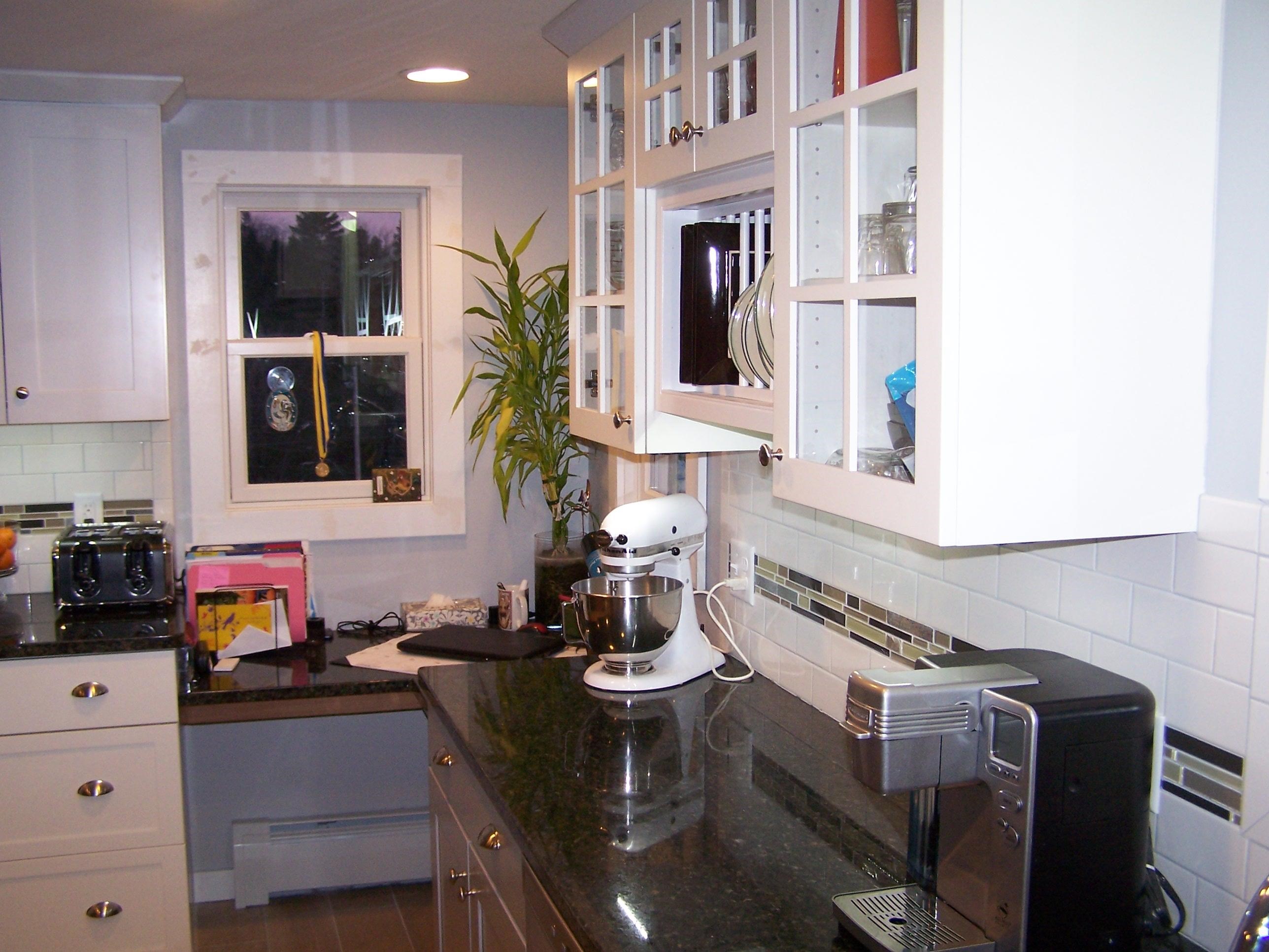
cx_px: 634
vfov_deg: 37.7
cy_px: 476
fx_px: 1393
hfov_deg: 49.0
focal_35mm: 38
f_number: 2.8
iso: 140
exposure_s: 1/60
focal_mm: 6.3
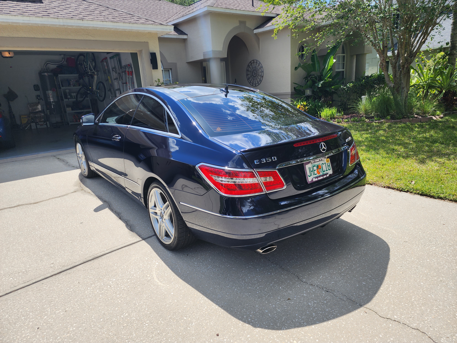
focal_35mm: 23
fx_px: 304
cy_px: 172
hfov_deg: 73.9
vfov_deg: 58.9
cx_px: 228
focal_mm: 6.4
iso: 12
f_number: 1.8
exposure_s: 1/834
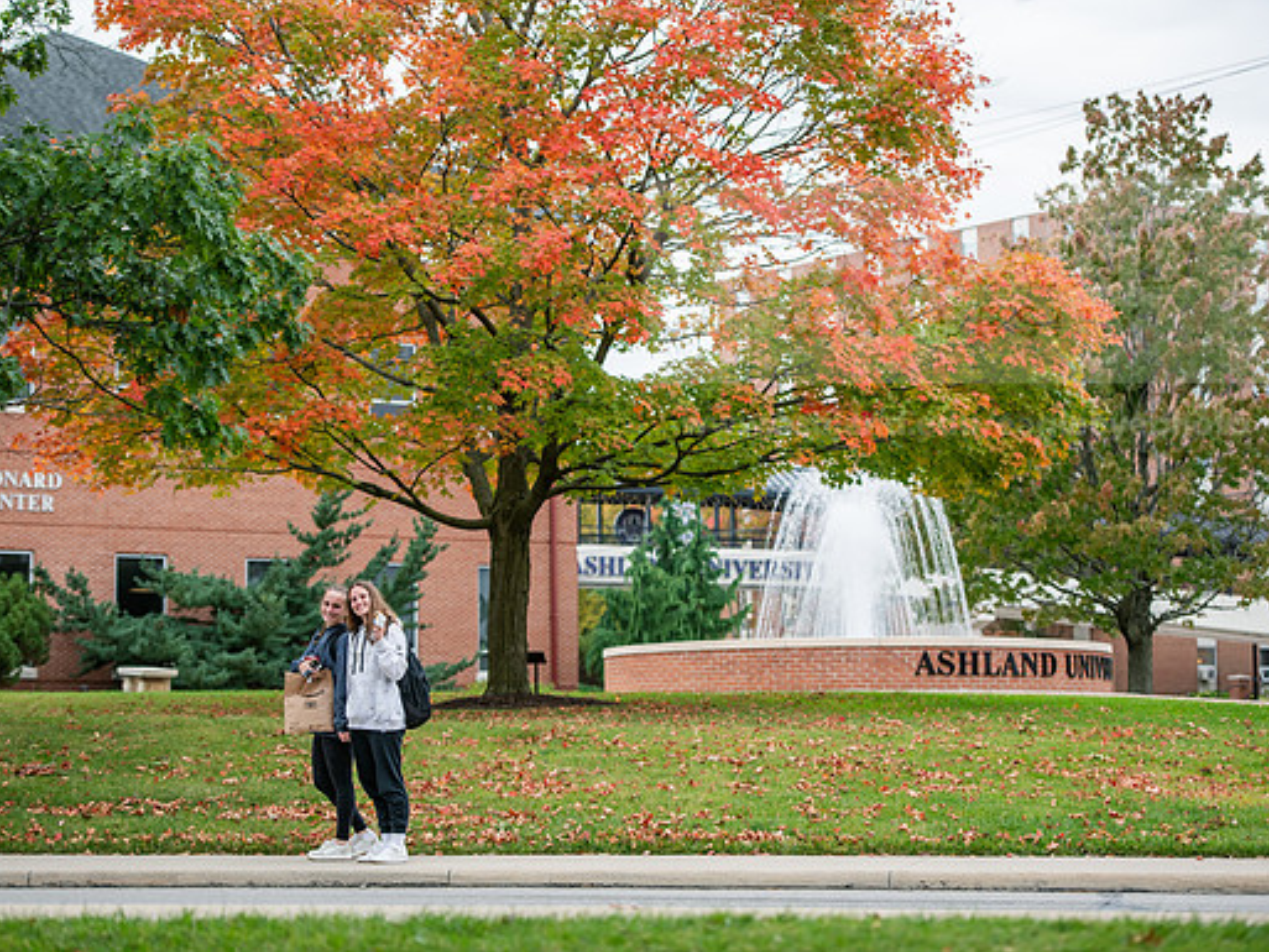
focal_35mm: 100
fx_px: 3667
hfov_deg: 19.6
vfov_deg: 14.8
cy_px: 476
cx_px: 569
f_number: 3.2
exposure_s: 1/400
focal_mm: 92
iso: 200
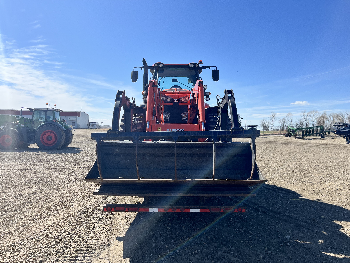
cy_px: 132
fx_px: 263
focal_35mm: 26
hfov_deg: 67.3
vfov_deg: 53.1
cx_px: 175
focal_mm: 5.1
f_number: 1.6
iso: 50
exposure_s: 1/4310
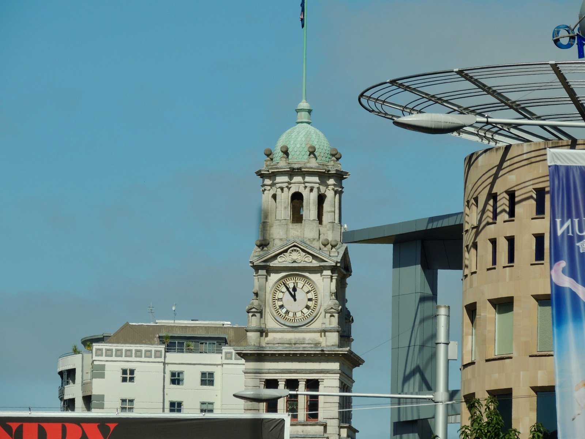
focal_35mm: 325
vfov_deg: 4.6
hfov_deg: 6.1
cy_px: 220
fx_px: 5492
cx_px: 292
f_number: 4.8
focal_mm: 57.9
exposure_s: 1/800
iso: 100
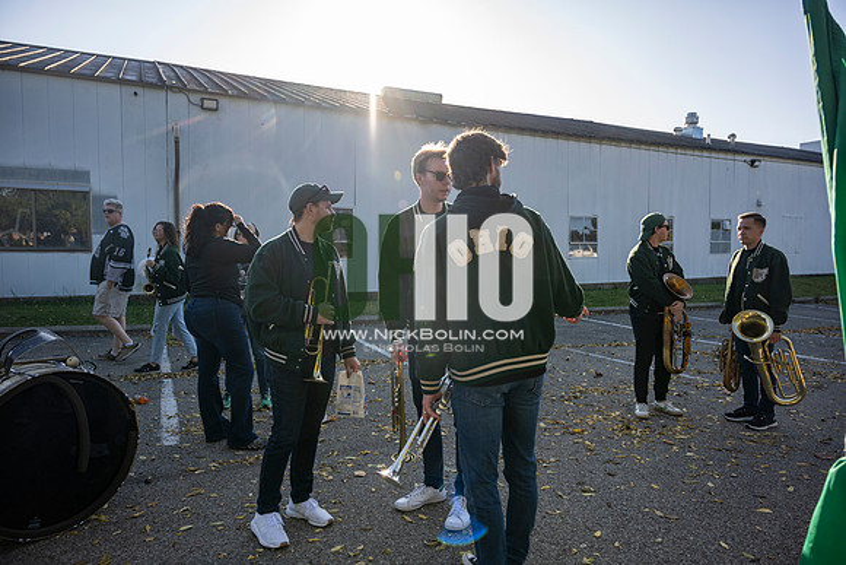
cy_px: 282
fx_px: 564
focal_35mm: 24
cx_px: 423
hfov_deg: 73.7
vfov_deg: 53.2
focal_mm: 24
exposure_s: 1/500
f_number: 4
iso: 125
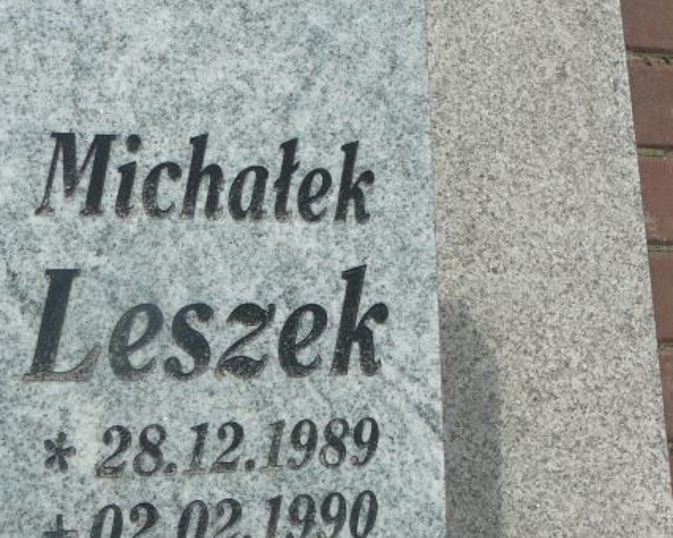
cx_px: 207
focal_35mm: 69
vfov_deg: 22.1
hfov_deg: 27.3
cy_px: 324
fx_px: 1373
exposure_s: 1/400
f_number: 5.6
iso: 80
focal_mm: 7
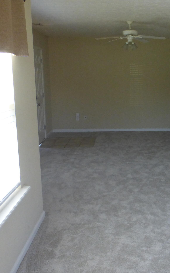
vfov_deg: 46.2
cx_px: 149
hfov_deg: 28.8
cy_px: 138
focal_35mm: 43
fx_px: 319
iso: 250
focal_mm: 4.3
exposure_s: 1/60
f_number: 3.3
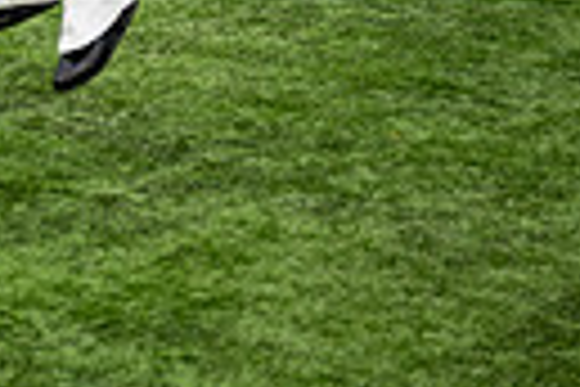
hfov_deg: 11.6
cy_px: -439
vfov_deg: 8.0
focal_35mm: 162
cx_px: -526
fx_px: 2610
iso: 100
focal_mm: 36
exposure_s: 1/500
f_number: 2.8
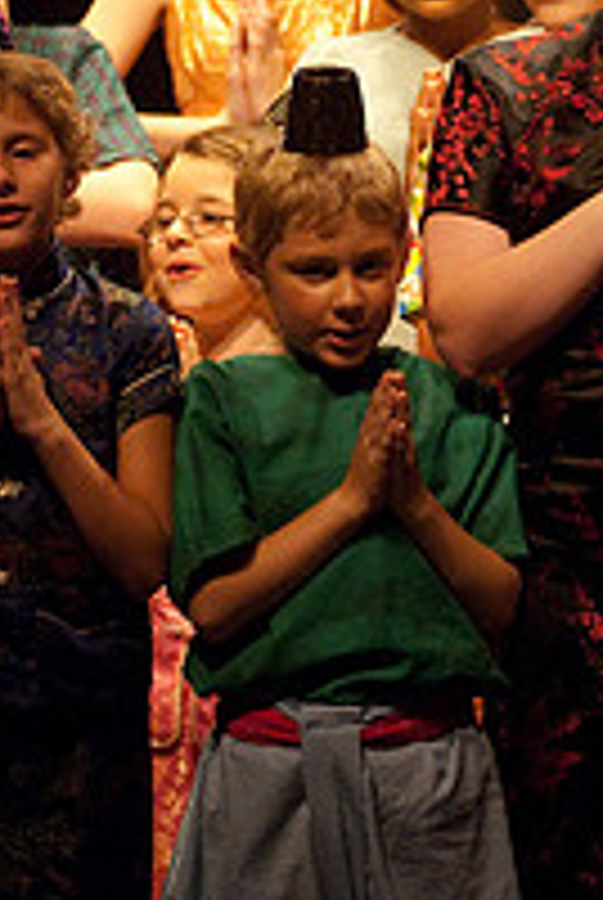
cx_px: 950
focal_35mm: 504
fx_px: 12618
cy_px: 184
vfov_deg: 4.1
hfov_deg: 2.7
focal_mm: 116
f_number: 2.8
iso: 1000
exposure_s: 1/125
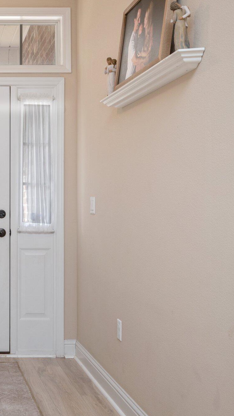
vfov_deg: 42.9
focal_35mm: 48
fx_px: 529
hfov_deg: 22.7
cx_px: -57
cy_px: 206
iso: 320
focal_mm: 30
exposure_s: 1/30
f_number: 7.1
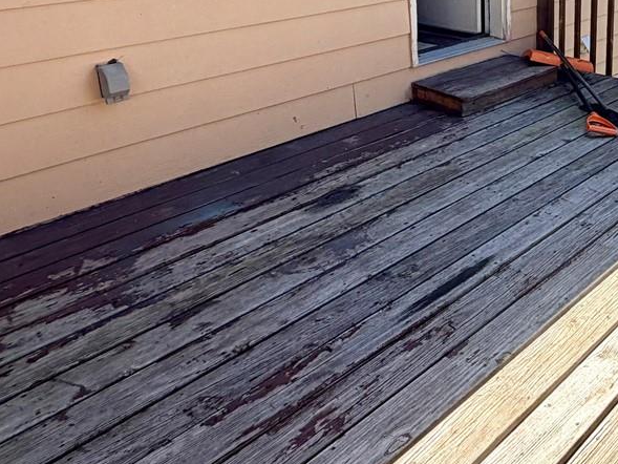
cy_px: 39
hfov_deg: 45.2
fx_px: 679
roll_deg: -0.5
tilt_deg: -10.8
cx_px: 536
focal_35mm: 38
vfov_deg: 35.3
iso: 40
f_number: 2.2
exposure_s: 1/559
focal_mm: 2.22
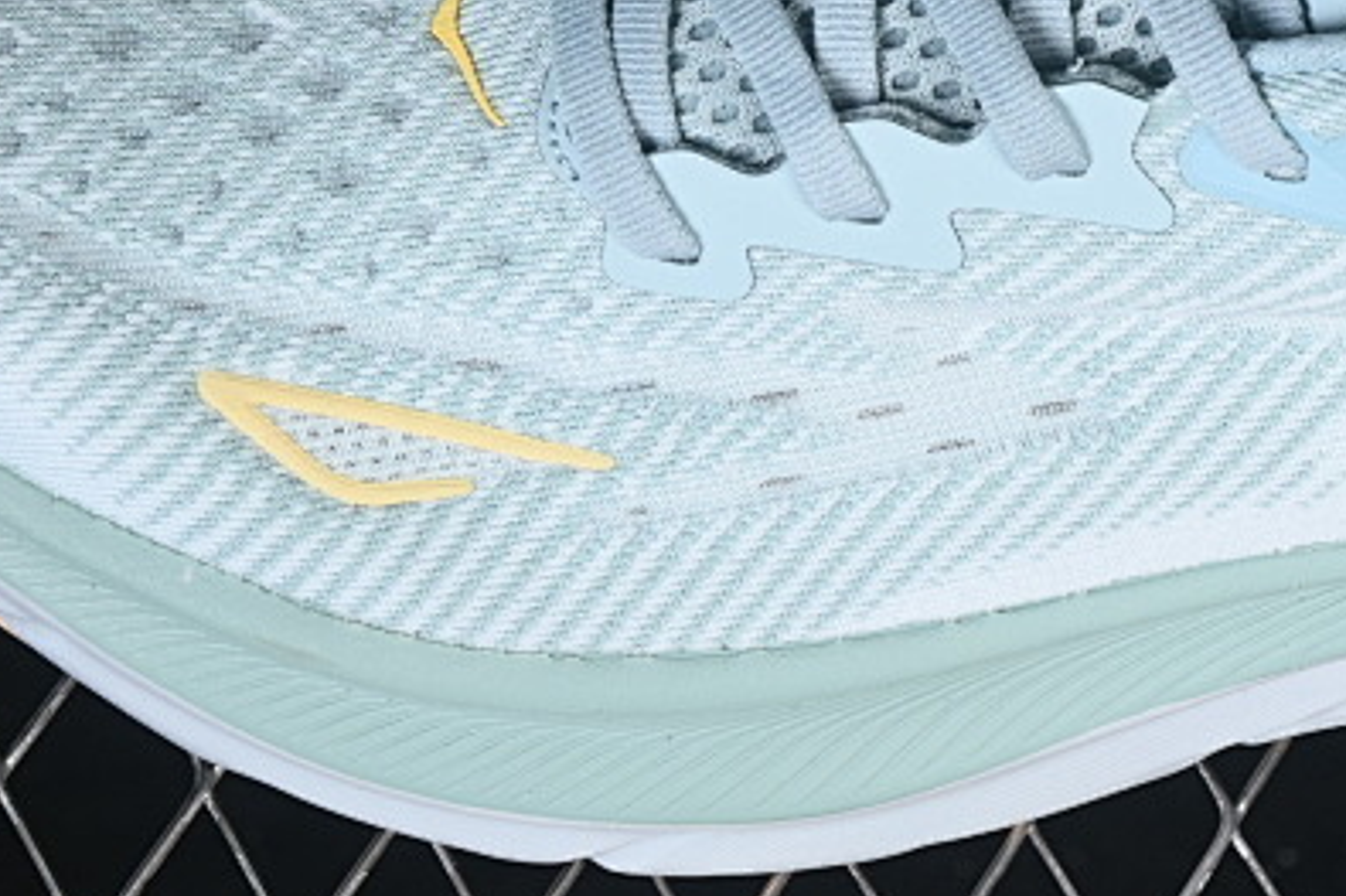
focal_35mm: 205
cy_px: -201
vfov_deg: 6.6
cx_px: 1135
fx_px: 7661
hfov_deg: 10.0
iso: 160
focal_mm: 50
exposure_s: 1/80
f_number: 7.1
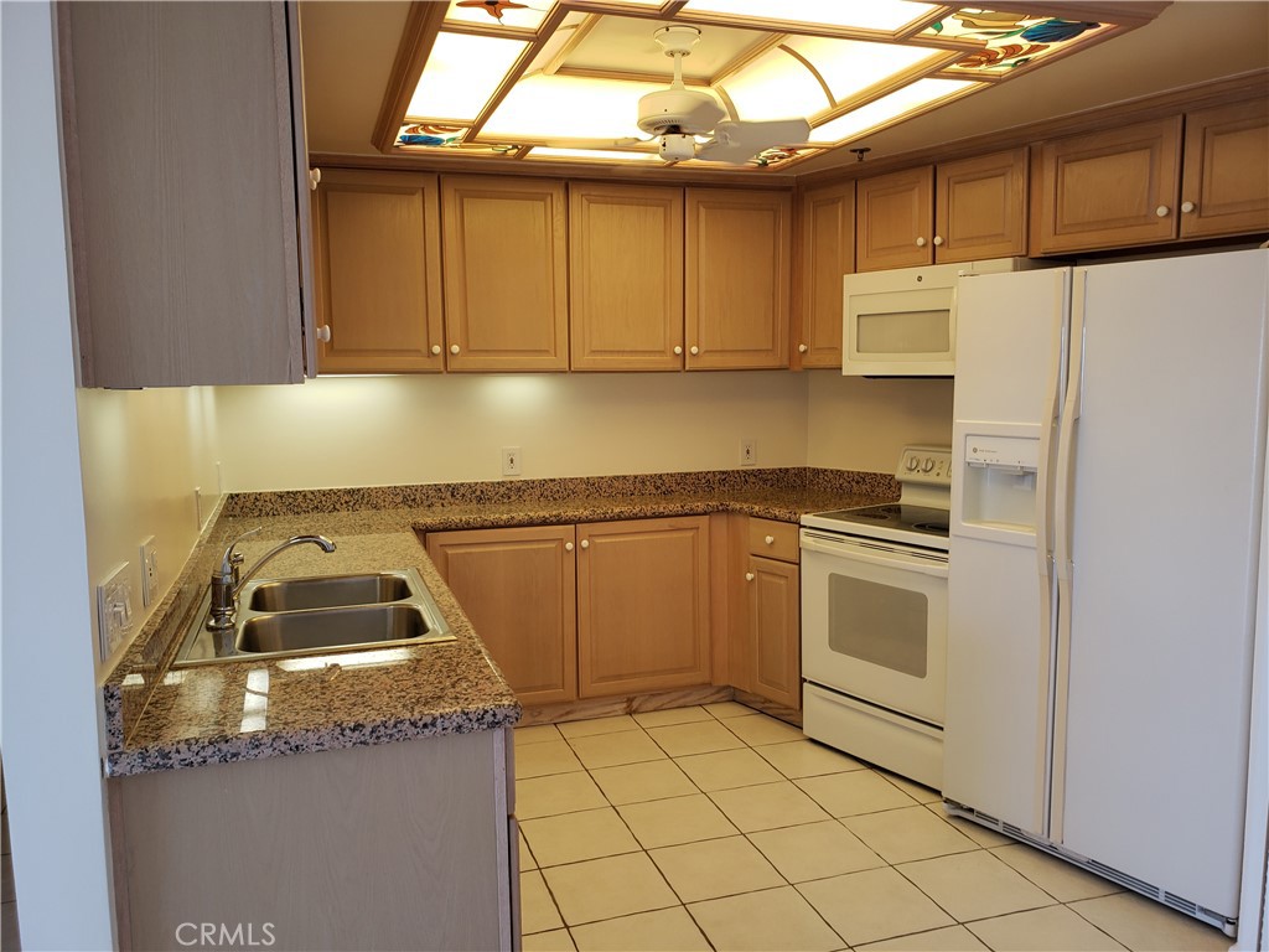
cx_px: 634
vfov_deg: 53.1
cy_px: 476
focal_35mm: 26
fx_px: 953
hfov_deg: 67.3
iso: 80
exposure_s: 1/60
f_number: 2.4
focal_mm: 4.3
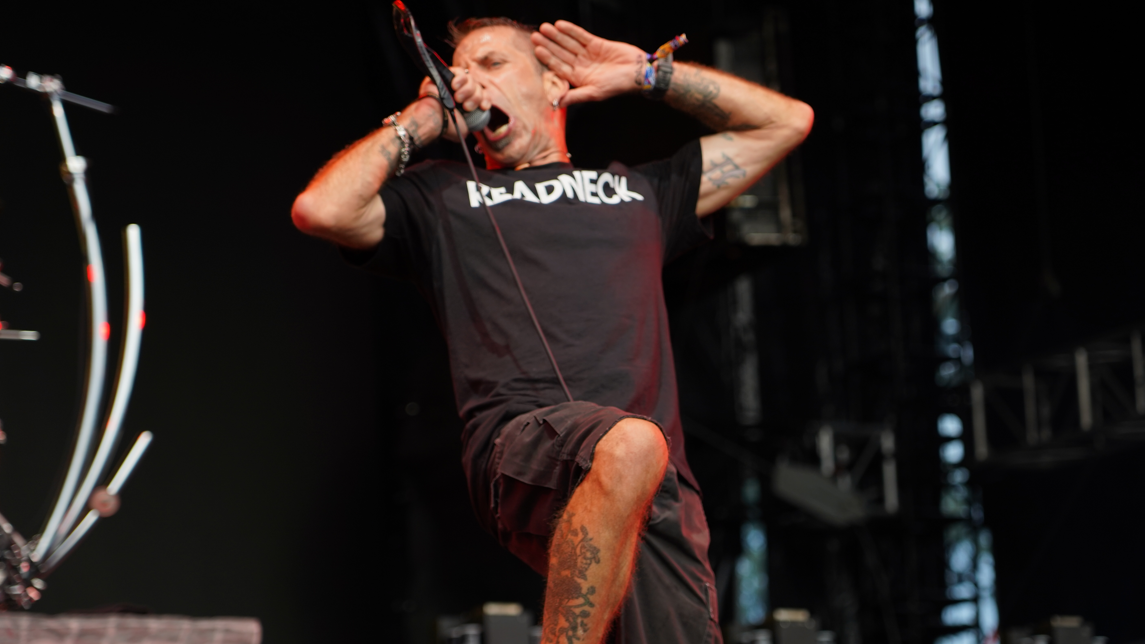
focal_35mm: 117
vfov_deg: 10.4
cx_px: 569
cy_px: 328
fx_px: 3552
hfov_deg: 18.3
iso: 200
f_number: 4
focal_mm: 105
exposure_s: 1/125
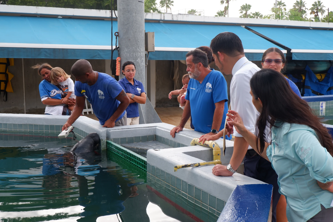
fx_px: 388
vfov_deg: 31.9
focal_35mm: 42
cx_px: 166
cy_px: 111
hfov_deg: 46.4
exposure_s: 1/125
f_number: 7.1
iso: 200
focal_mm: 28.8
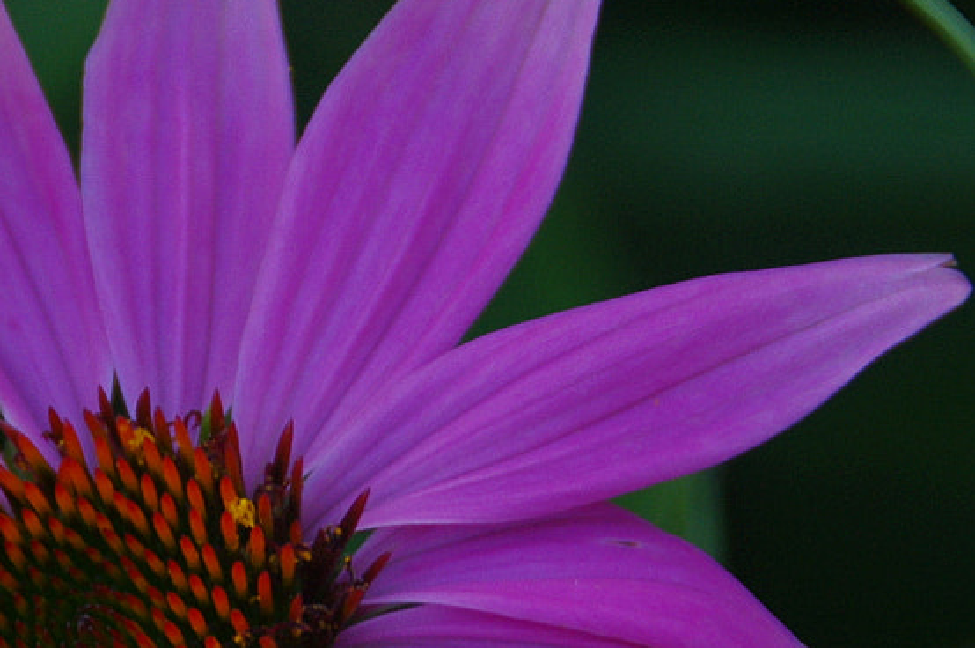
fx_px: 15230
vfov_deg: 2.4
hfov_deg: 3.7
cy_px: 614
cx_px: 141
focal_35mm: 563
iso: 200
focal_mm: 130
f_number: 5.6
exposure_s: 1/80
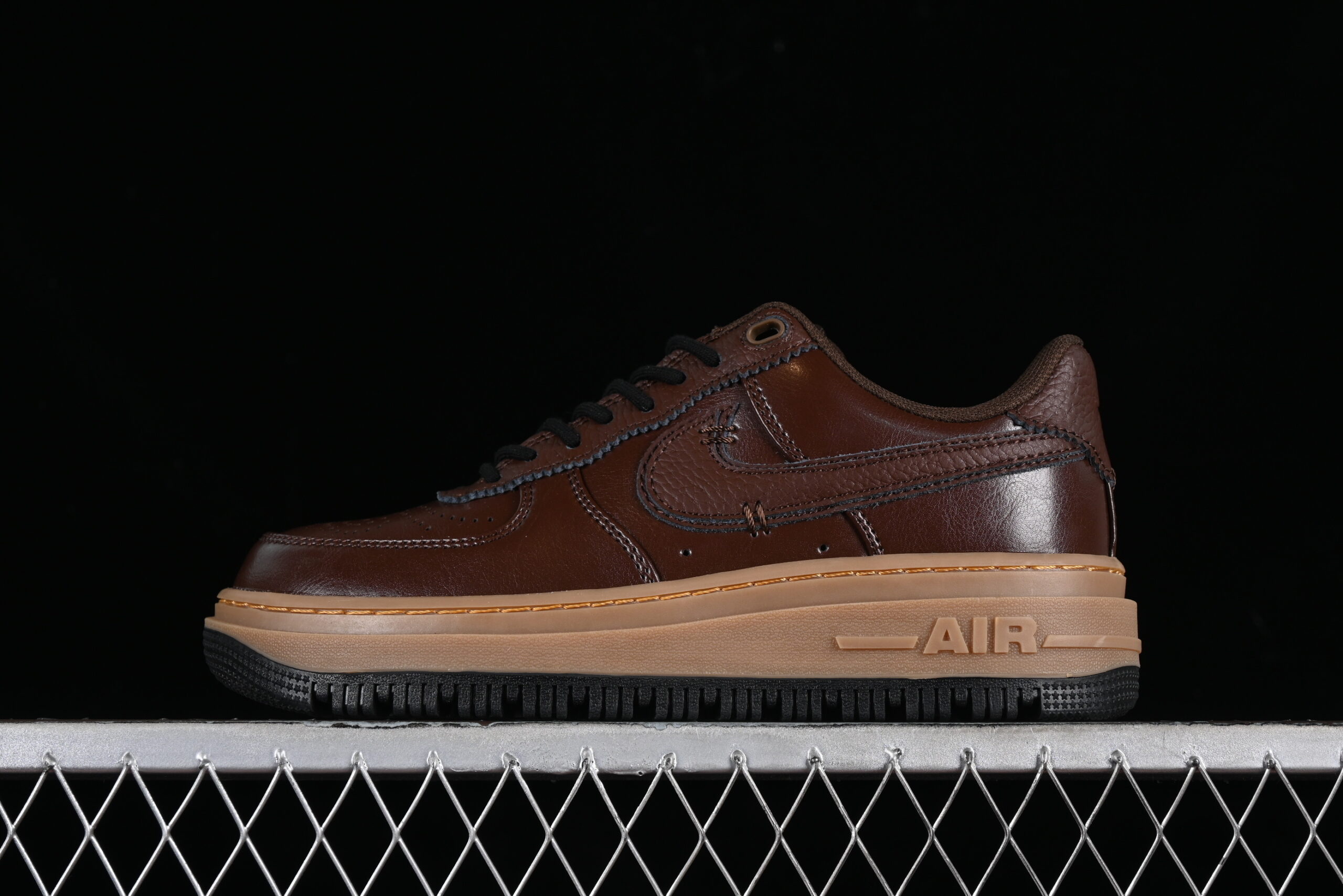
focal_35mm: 75
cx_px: 672
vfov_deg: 18.2
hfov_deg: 27.0
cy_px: 448
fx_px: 2798
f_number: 6.3
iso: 160
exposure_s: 1/60
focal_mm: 50
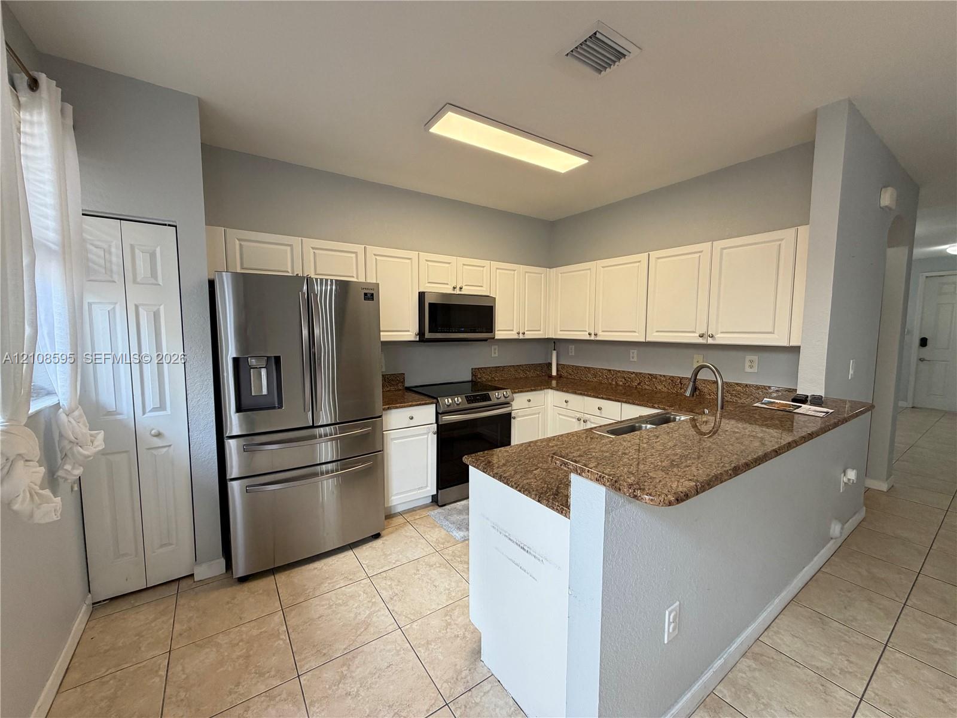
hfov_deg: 102.1
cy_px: 359
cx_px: 478
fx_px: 387
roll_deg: -0.1
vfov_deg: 85.7
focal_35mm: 14
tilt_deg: -4.1
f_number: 2.2
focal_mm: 2.22
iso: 200
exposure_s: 1/120
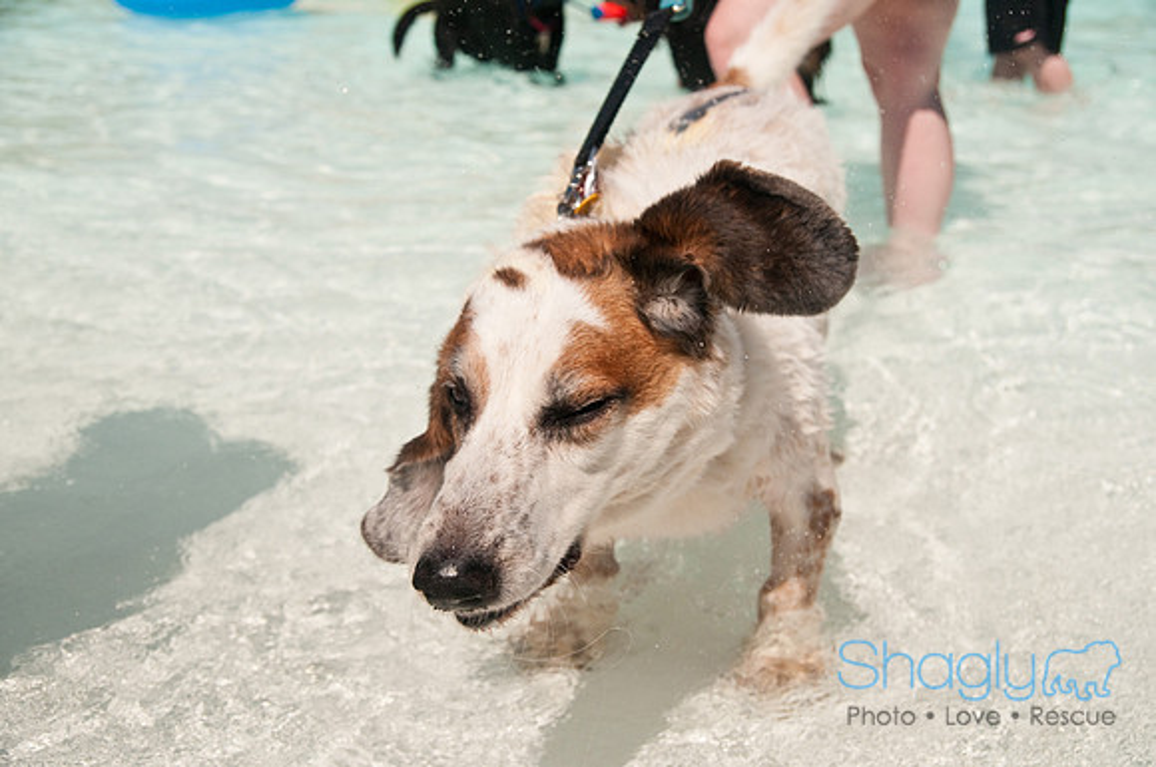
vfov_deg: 34.1
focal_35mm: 39
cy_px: 384
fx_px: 1251
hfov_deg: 49.6
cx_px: 578
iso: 400
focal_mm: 26
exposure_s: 1/8000
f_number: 4
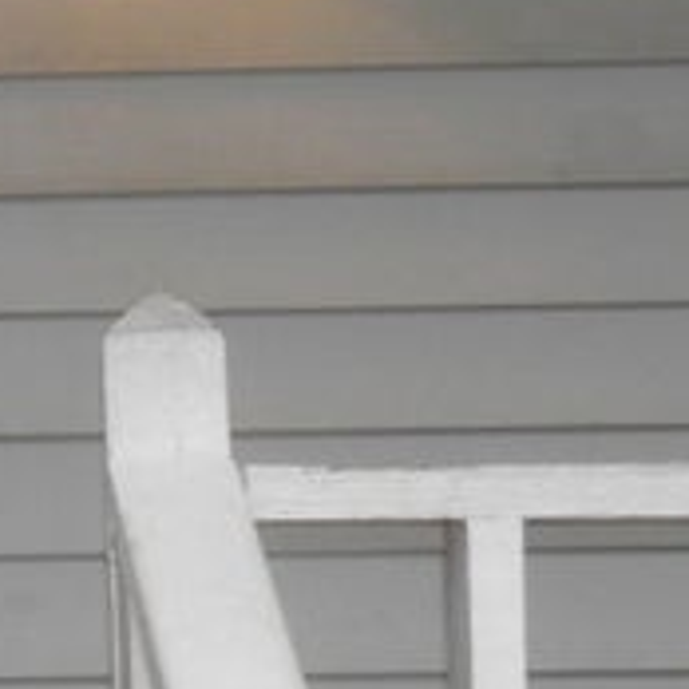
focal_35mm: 152
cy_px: 641
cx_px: -746
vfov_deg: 11.4
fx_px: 3423
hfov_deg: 10.4
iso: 100
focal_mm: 6.3
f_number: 3.1
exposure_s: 1/50
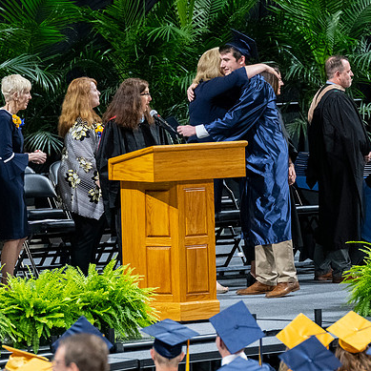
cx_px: 265
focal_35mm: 429
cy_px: 188
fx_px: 5202
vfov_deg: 4.1
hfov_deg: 4.1
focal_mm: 190
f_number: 4
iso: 2000
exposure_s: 1/200
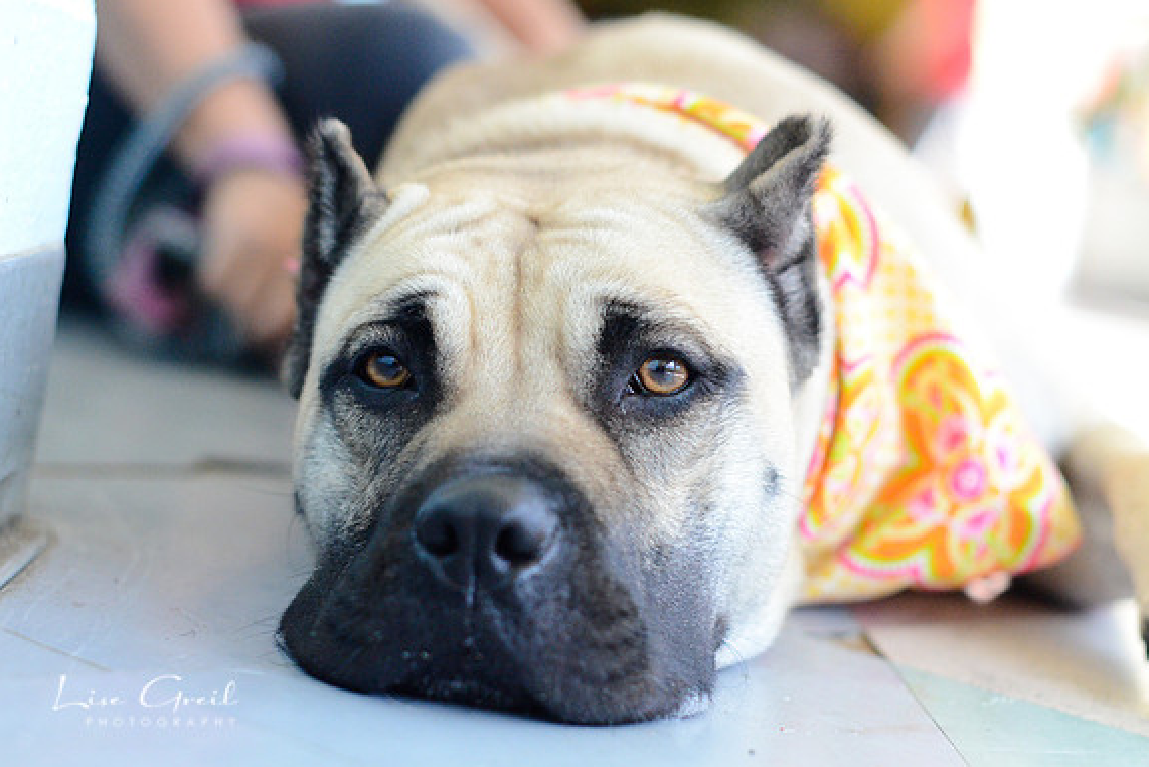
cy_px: 382
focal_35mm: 76
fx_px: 2426
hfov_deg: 26.6
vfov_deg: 18.0
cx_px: 582
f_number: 2.5
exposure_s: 1/800
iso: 3200
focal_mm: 50
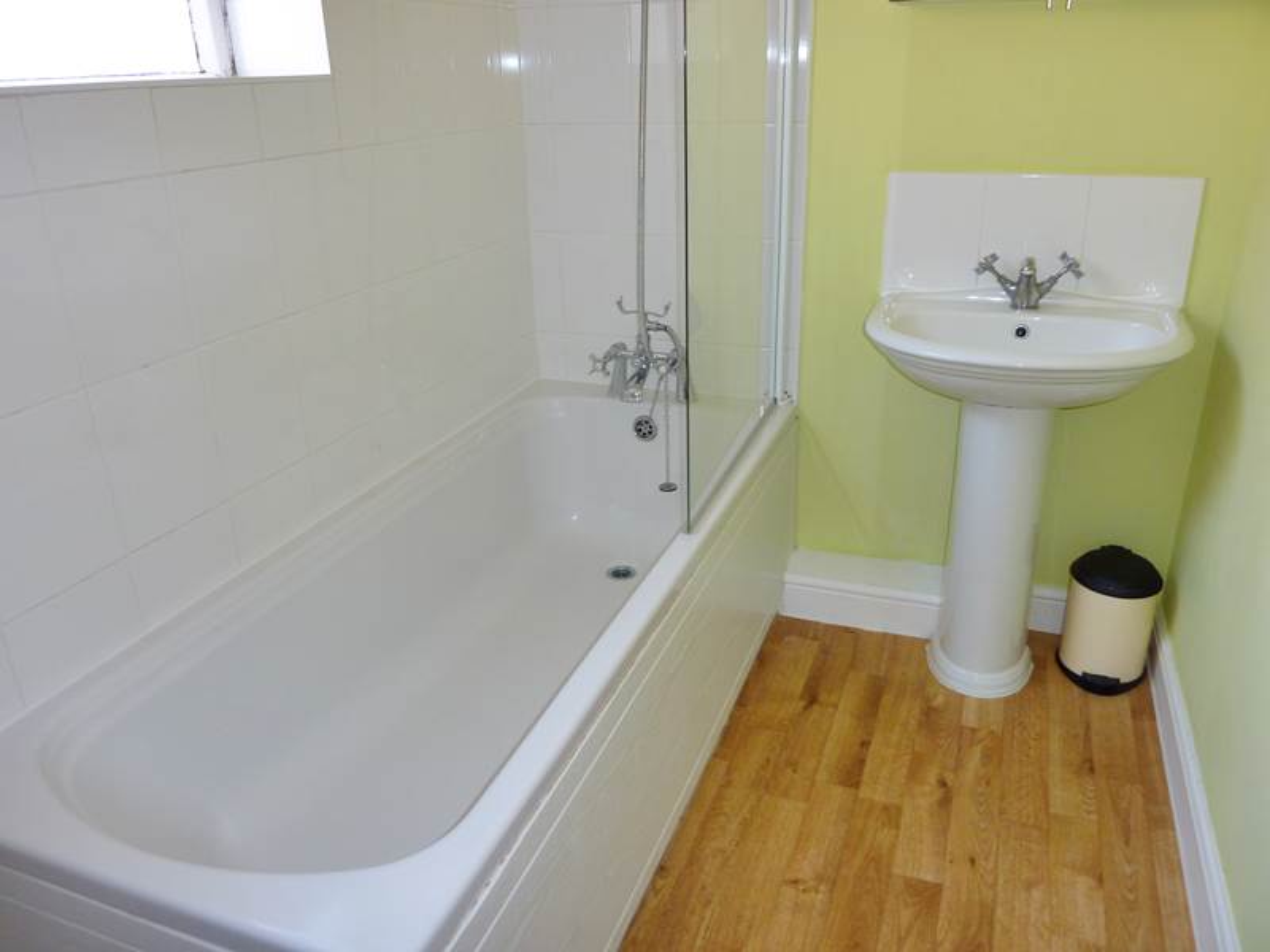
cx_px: 635
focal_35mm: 25
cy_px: 476
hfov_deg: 69.4
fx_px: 917
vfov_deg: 54.9
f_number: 3.3
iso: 100
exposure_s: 1/30
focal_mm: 4.1
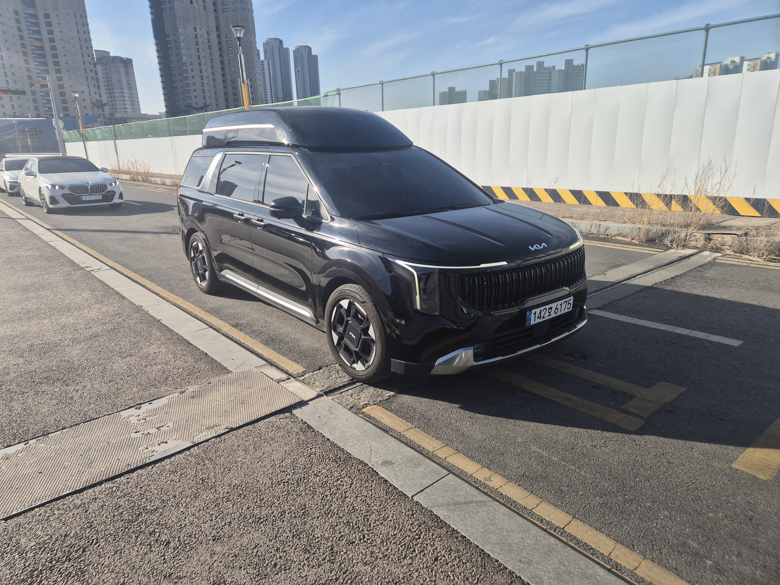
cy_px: 292
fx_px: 518
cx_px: 390
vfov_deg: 58.9
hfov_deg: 73.9
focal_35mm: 23
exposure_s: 1/1488
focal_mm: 5.4
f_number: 1.8
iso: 25
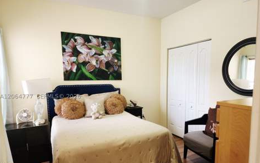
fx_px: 177
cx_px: 132
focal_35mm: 25
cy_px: 96
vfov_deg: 49.1
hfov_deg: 72.5
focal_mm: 6.4
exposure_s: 1/120
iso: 320
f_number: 1.8
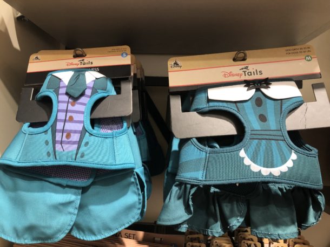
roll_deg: -0.9
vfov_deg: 49.8
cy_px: 124
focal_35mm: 28
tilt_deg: +1.7
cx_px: 165
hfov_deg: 63.4
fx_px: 267
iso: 40
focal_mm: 3.99
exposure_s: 1/24
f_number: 1.8
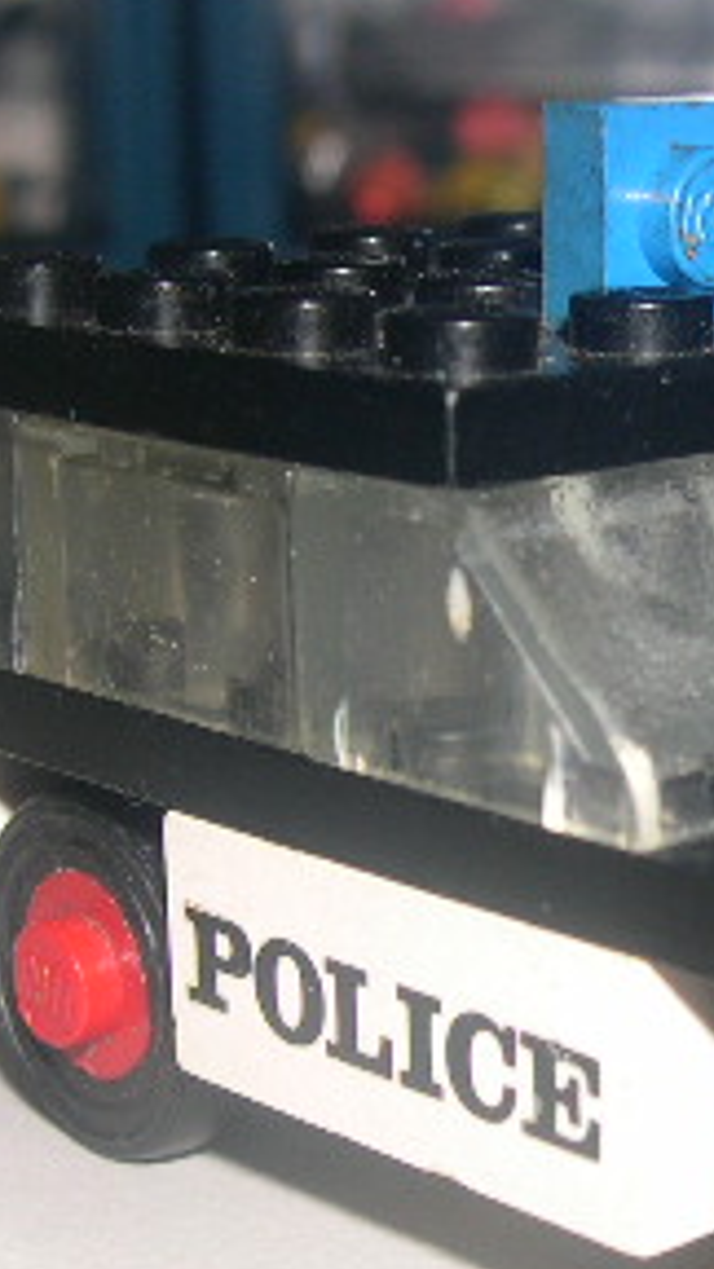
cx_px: 749
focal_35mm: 92
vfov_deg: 23.1
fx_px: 3097
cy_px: 780
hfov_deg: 12.9
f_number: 7.6
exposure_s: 1/60
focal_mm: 8
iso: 100
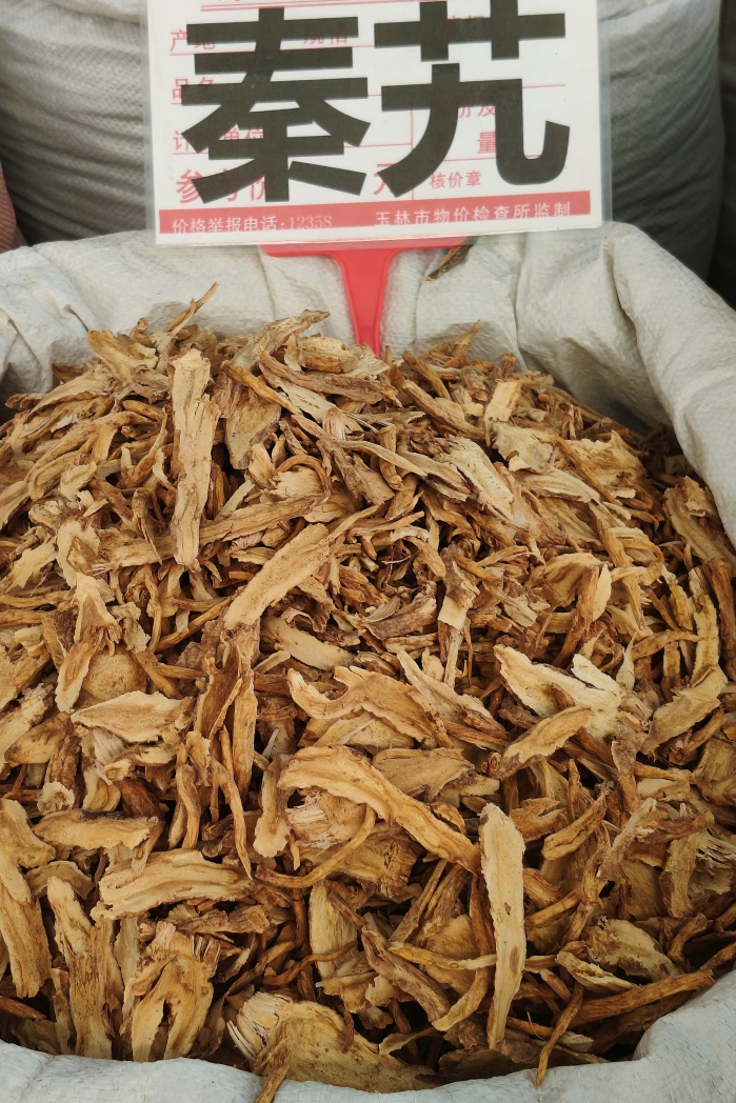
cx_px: 317
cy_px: 551
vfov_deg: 36.9
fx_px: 1655
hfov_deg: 25.0
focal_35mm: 54
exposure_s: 1/50
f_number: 1.88
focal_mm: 4.84
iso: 235
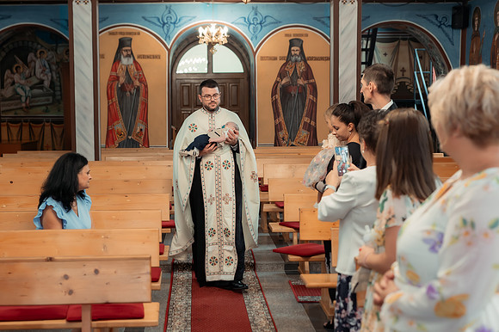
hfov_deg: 35.1
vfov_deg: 23.8
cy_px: 149
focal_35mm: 57
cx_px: 219
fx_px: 787
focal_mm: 50
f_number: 3.5
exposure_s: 1/160
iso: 1600
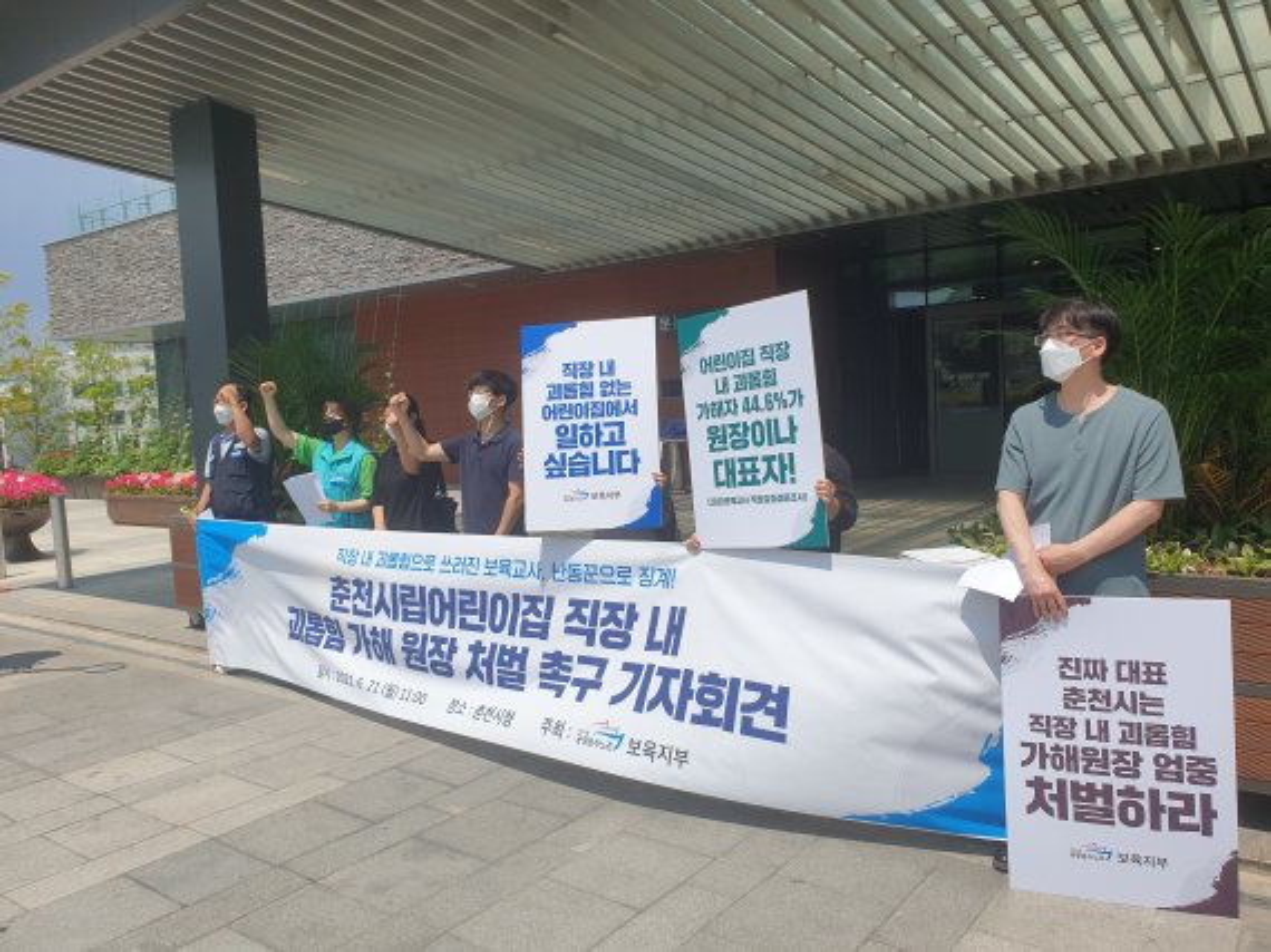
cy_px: 476
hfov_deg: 67.3
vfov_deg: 53.0
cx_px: 636
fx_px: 954
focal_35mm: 26
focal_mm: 4.3
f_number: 2.4
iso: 50
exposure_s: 1/2331
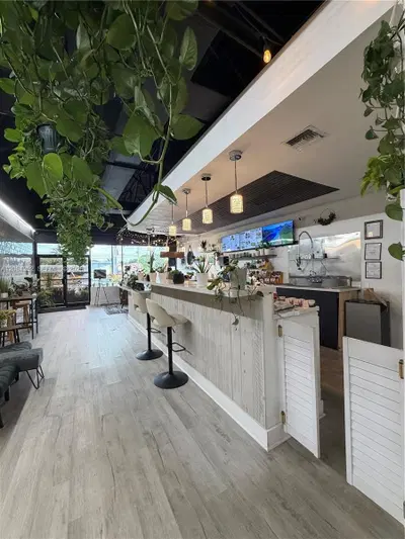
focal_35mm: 14
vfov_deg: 102.1
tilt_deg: +1.3
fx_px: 218
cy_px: 270
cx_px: 202
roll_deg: +1.3
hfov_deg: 85.7
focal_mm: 2.22
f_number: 2.2
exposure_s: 1/120
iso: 250
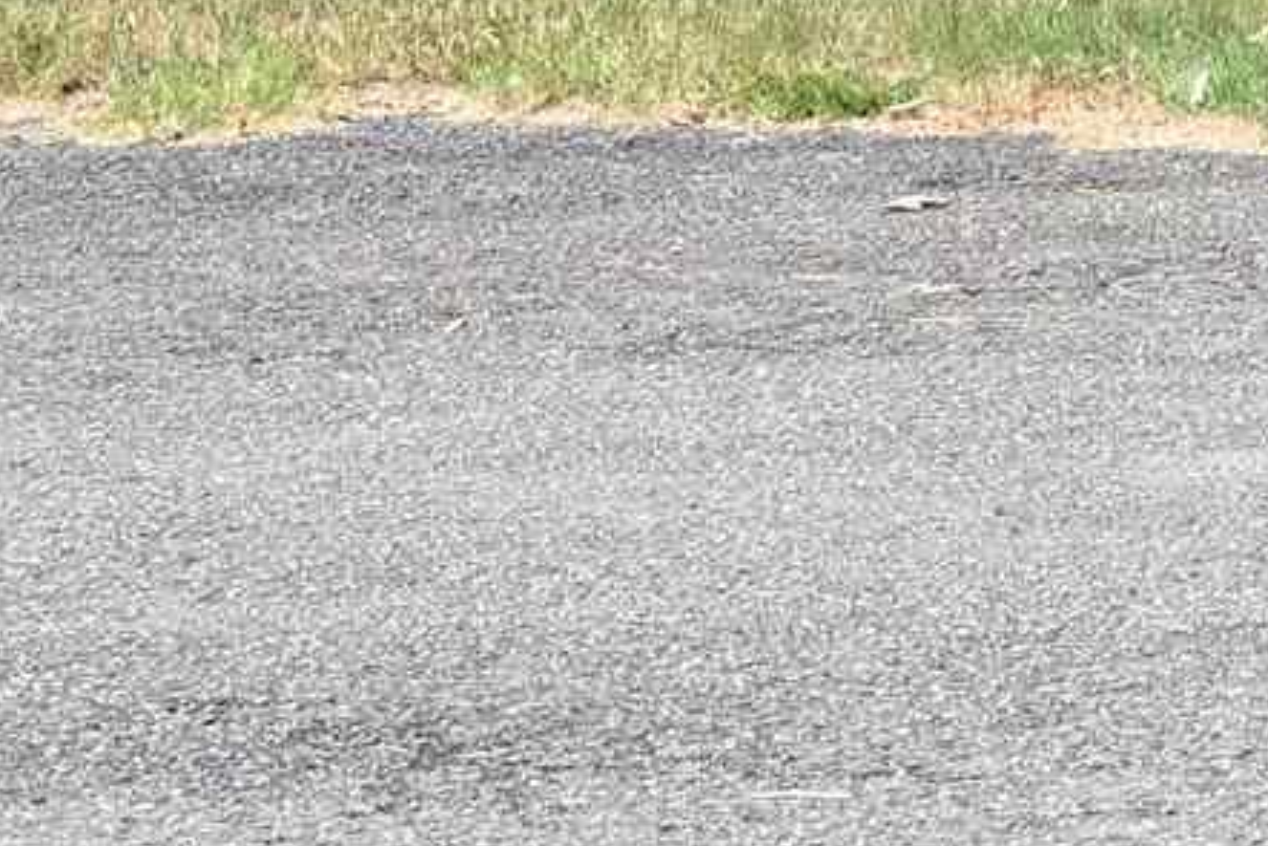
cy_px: -1916
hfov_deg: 8.2
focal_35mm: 243
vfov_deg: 5.3
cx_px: 2266
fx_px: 8561
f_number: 5.6
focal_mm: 35
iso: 100
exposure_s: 1/250
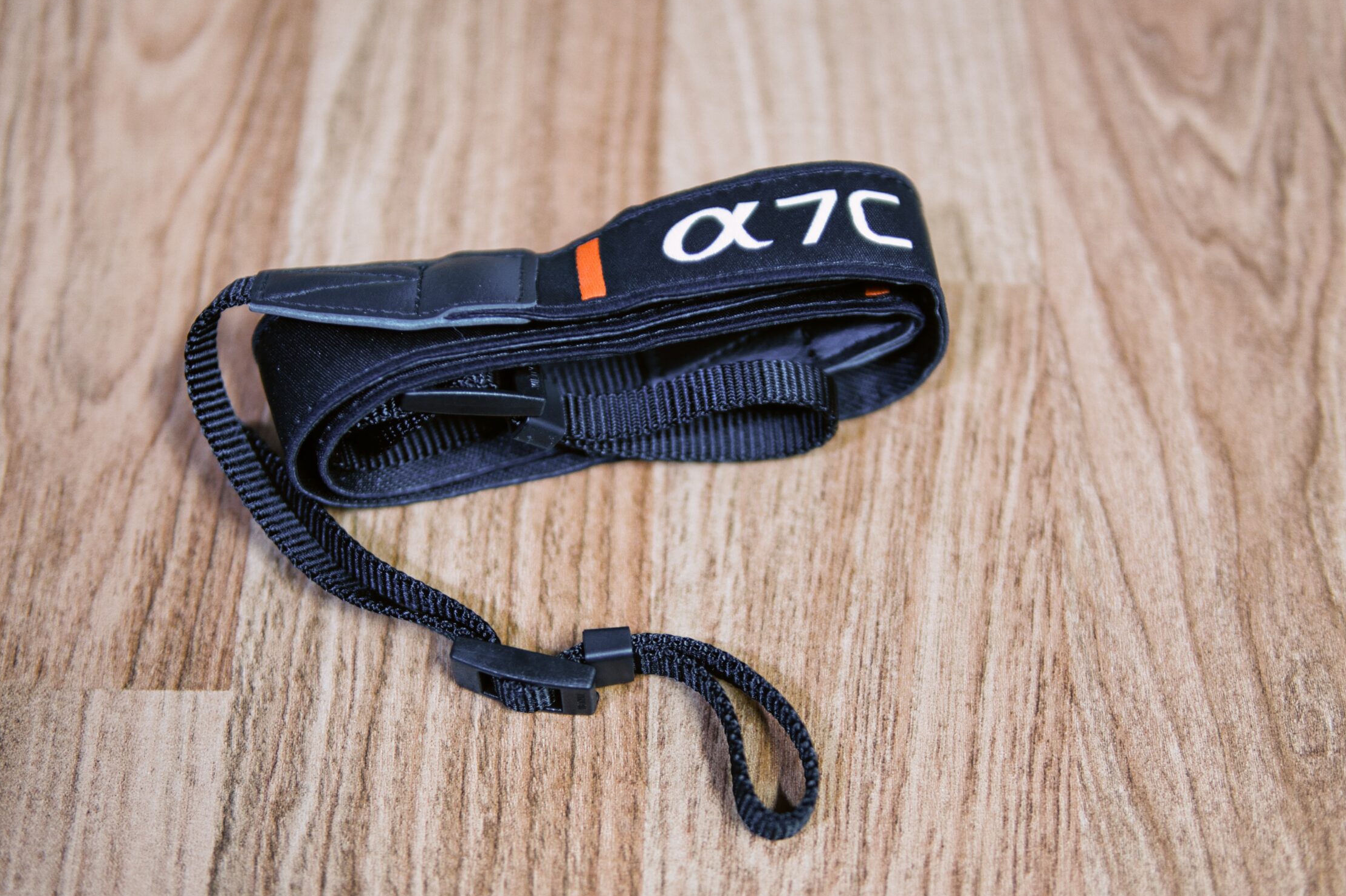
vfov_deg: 26.0
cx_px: 699
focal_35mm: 52
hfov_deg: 38.2
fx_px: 1943
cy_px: 443
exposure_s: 1/40
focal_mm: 30
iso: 400
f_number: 1.4
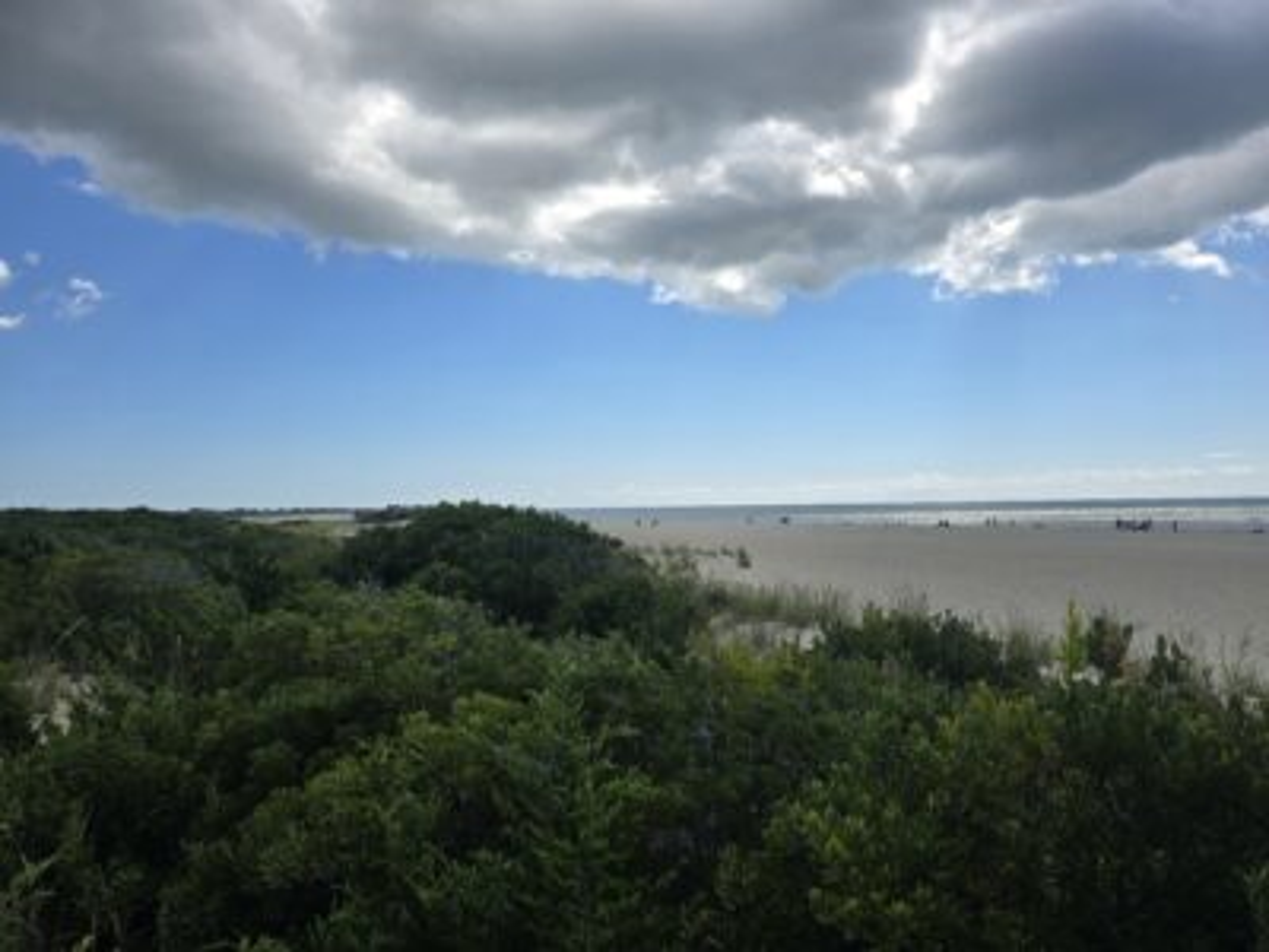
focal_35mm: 23
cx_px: 634
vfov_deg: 58.9
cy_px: 476
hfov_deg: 73.9
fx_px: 843
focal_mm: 6.3
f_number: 1.7
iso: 12
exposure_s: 1/885
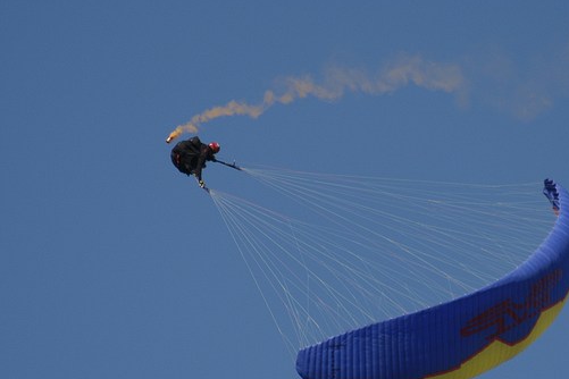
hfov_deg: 2.0
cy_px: 255
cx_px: 365
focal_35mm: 1017
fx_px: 16073
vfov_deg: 1.4
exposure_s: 1/1000
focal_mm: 400
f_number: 5.6
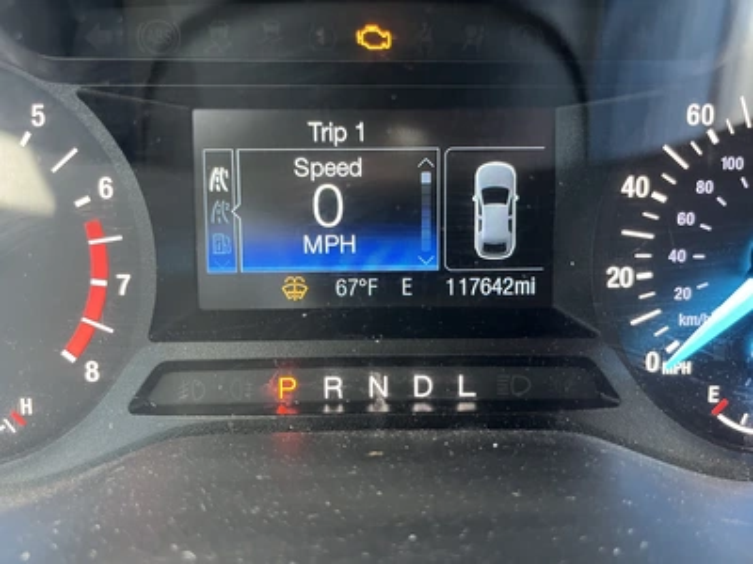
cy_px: 282
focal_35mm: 26
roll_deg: +1.1
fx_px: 566
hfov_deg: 67.3
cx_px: 376
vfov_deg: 53.1
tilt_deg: -23.5
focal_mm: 5.1
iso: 500
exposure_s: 1/44
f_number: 1.6
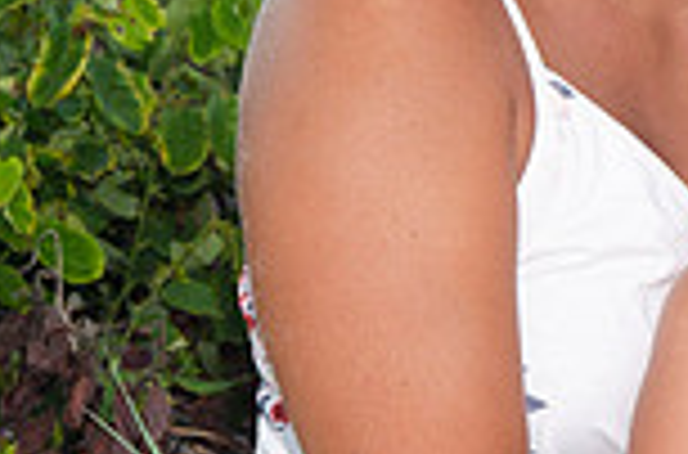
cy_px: 207
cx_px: 899
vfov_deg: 5.5
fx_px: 4763
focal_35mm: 250
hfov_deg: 8.2
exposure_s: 1/250
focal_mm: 44
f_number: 5.6
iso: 100
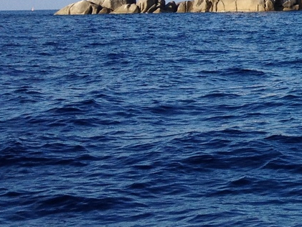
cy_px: -17
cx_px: 556
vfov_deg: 11.0
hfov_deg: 13.3
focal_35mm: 133
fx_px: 1161
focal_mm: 4.28
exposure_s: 1/1534
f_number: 2.4
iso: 64
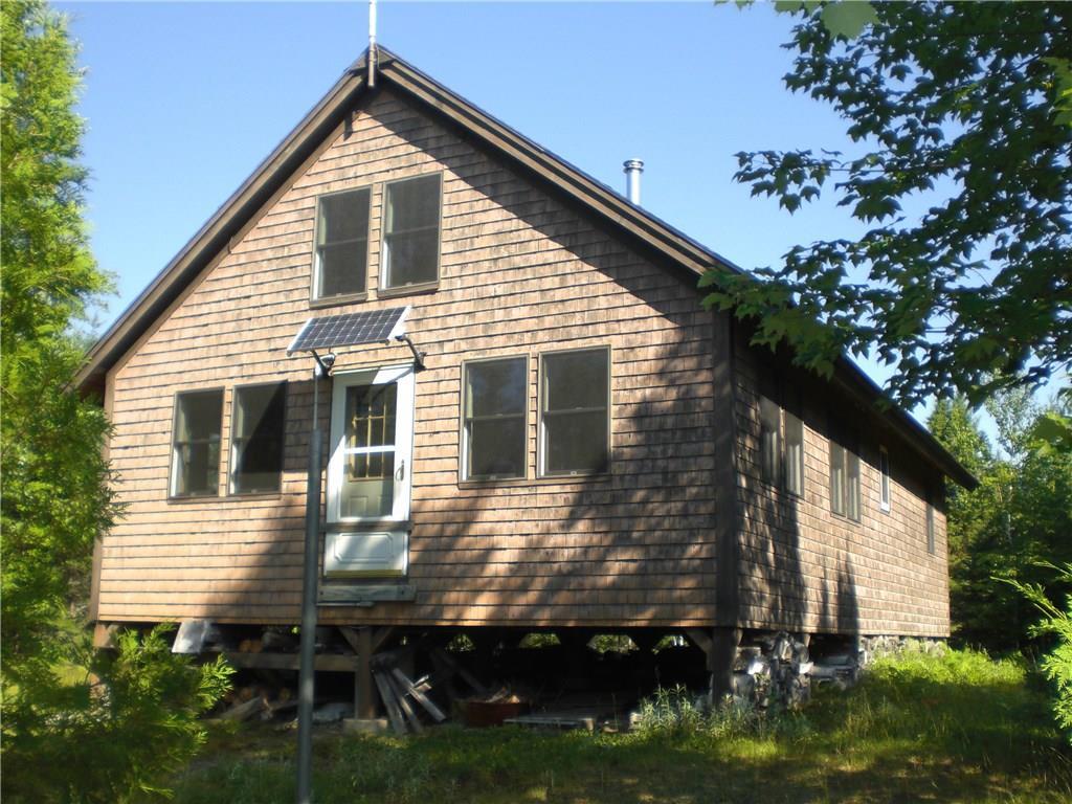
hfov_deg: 49.0
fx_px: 1177
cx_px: 536
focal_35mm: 38
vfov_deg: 37.7
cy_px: 402
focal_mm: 6.3
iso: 50
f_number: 3.1
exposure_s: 1/250
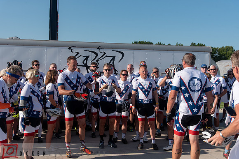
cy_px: 80
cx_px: 120
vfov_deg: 29.3
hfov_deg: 42.7
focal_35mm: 46
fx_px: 305
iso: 250
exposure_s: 1/1000
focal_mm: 46
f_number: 5.6
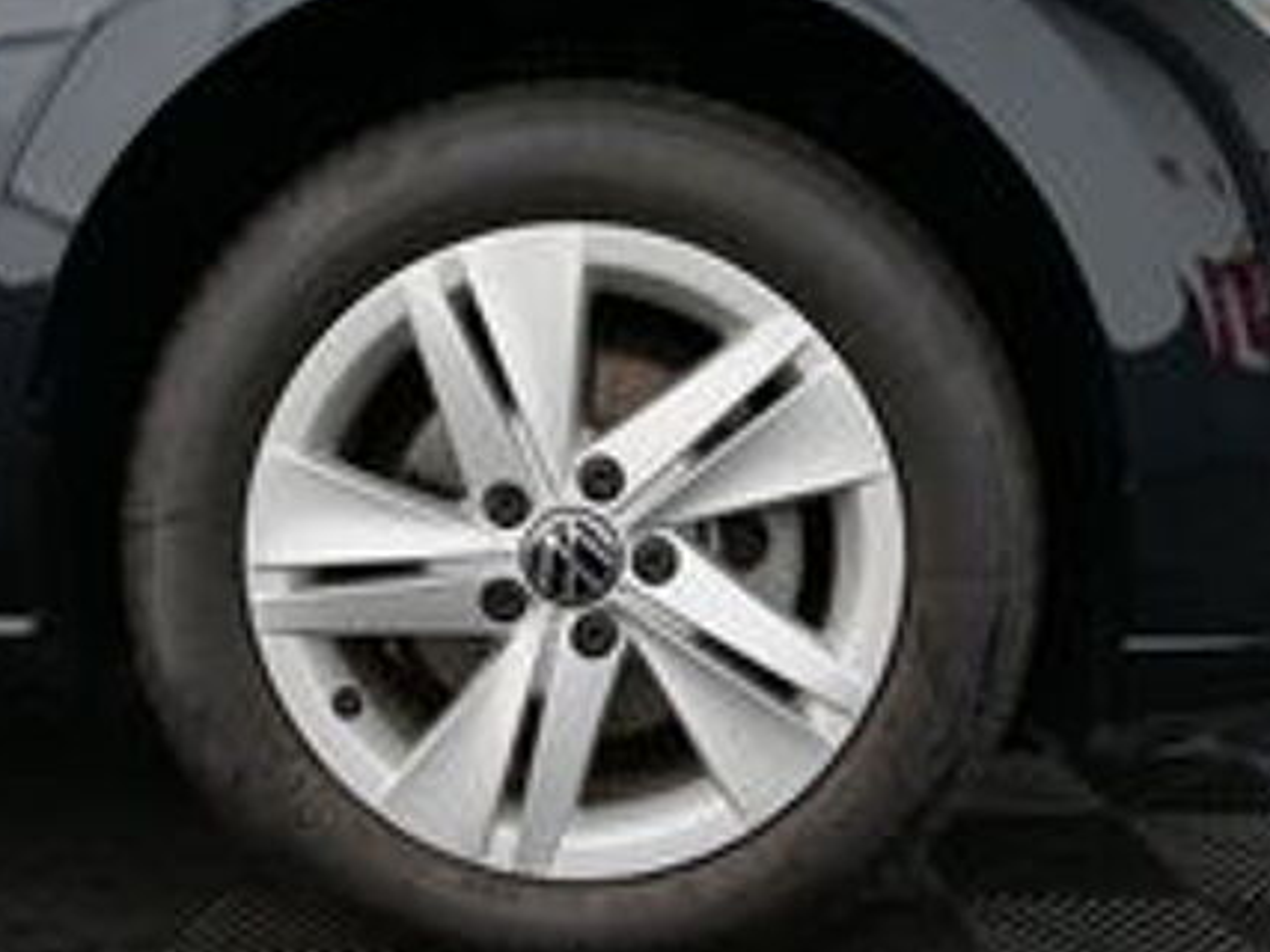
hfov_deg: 51.3
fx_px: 1320
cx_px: 604
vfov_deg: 39.6
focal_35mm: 36
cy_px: 515
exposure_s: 1/60
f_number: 3
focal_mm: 16
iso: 2000
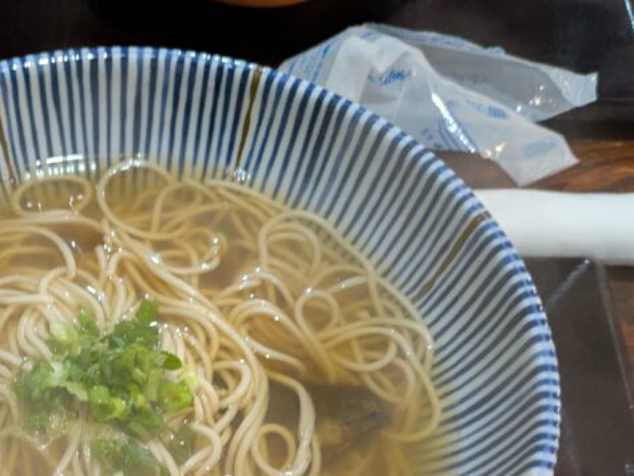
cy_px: 502
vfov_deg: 25.4
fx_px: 990
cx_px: 68
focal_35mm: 54
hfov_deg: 33.7
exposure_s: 1/24
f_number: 1.89
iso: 366
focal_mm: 5.43
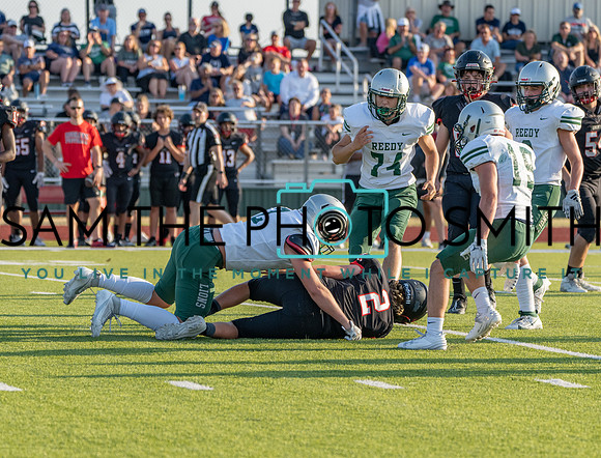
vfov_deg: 5.8
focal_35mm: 257
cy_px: 260
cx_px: 277
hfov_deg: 7.7
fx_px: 4483
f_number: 5.6
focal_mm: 190
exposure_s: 1/1250
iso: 500
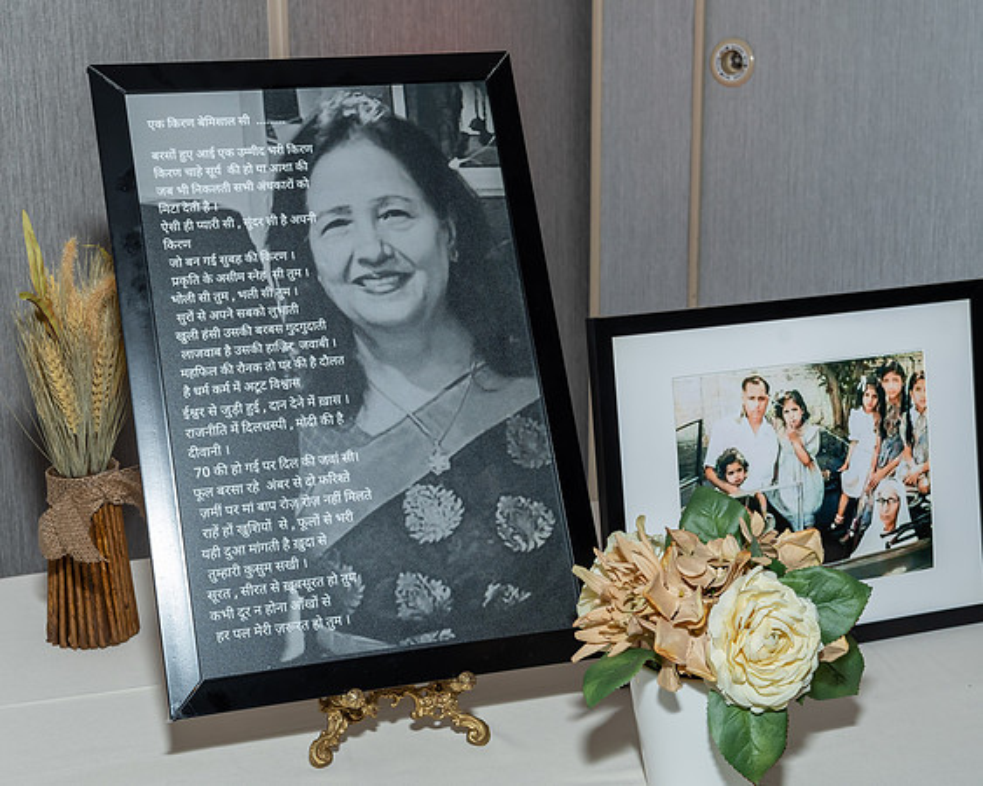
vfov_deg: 26.1
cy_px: 387
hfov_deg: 32.2
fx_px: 1695
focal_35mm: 58
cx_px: 392
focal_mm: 34
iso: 500
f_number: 8
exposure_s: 1/250
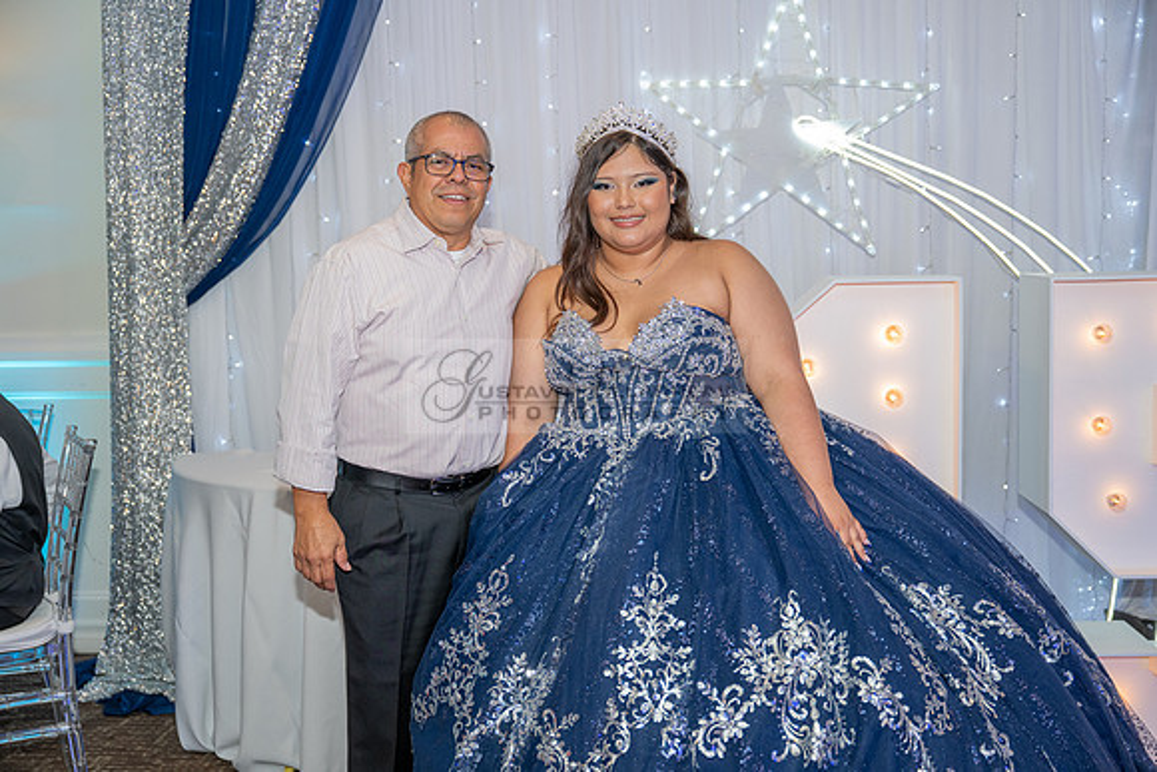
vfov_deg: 29.3
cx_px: 578
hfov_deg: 42.7
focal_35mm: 46
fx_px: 1479
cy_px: 386
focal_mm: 46
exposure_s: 1/200
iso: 1000
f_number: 3.2
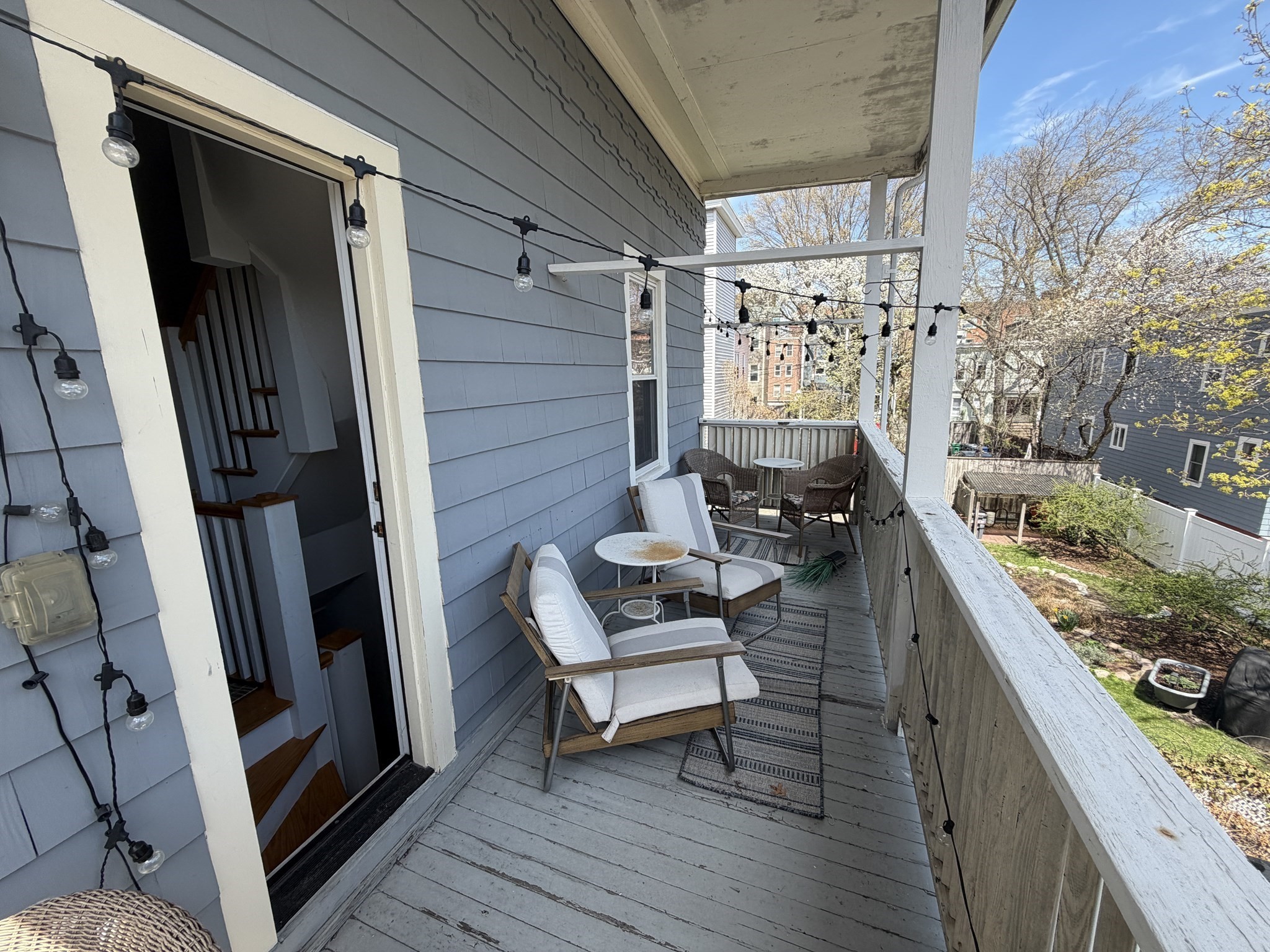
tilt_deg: -10.6
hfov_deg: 102.1
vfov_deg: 85.7
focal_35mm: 14
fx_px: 514
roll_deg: +2.1
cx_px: 635
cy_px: 476
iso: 50
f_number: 2.2
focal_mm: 2.22
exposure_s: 1/502
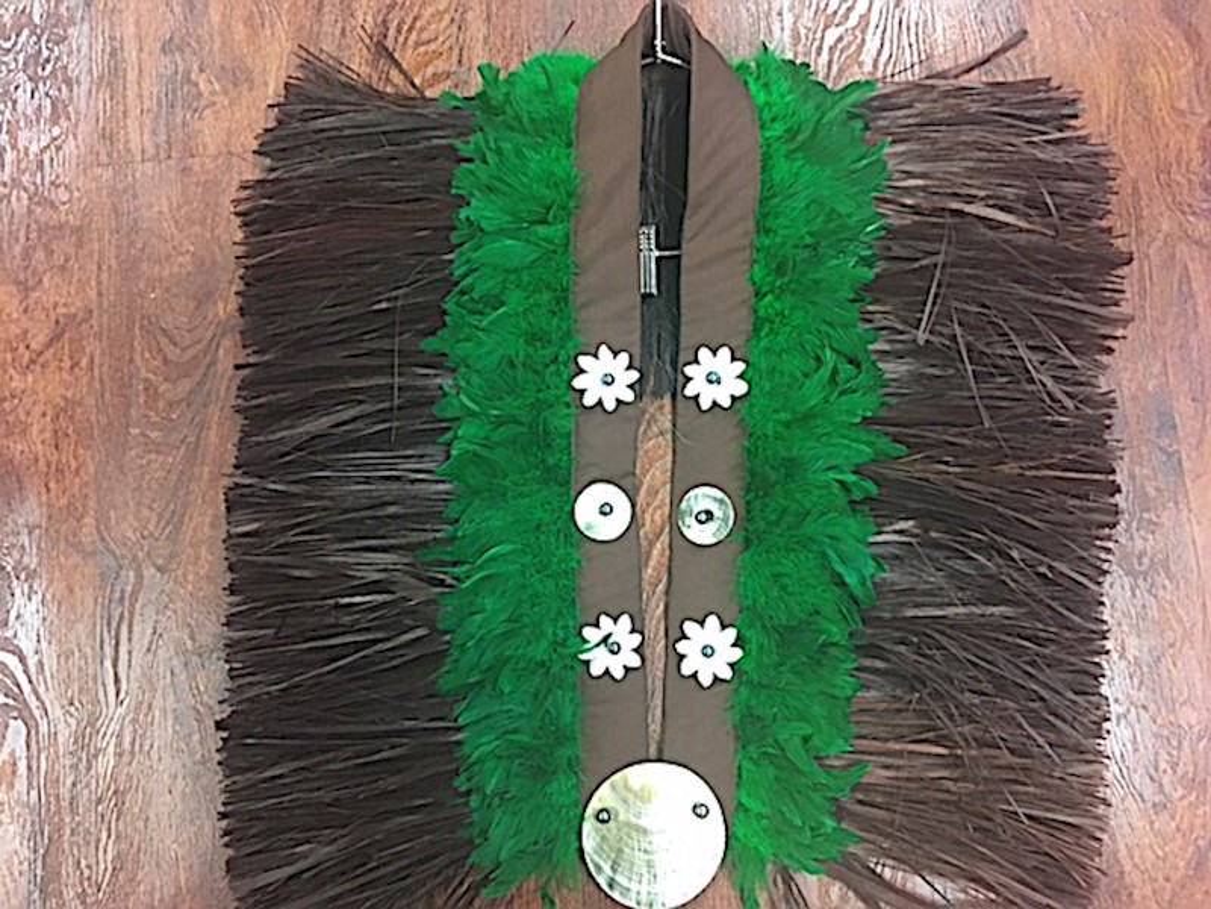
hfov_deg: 61.7
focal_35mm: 29
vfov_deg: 48.2
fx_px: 1015
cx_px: 606
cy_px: 454
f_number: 2.2
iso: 200
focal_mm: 4.15
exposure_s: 1/30
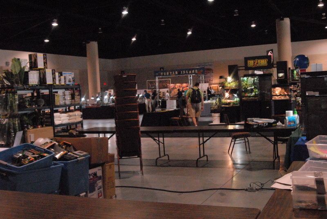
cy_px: 110
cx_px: 164
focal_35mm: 42
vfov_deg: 32.0
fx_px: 382
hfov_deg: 46.3
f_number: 6.3
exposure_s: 1/160
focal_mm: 28
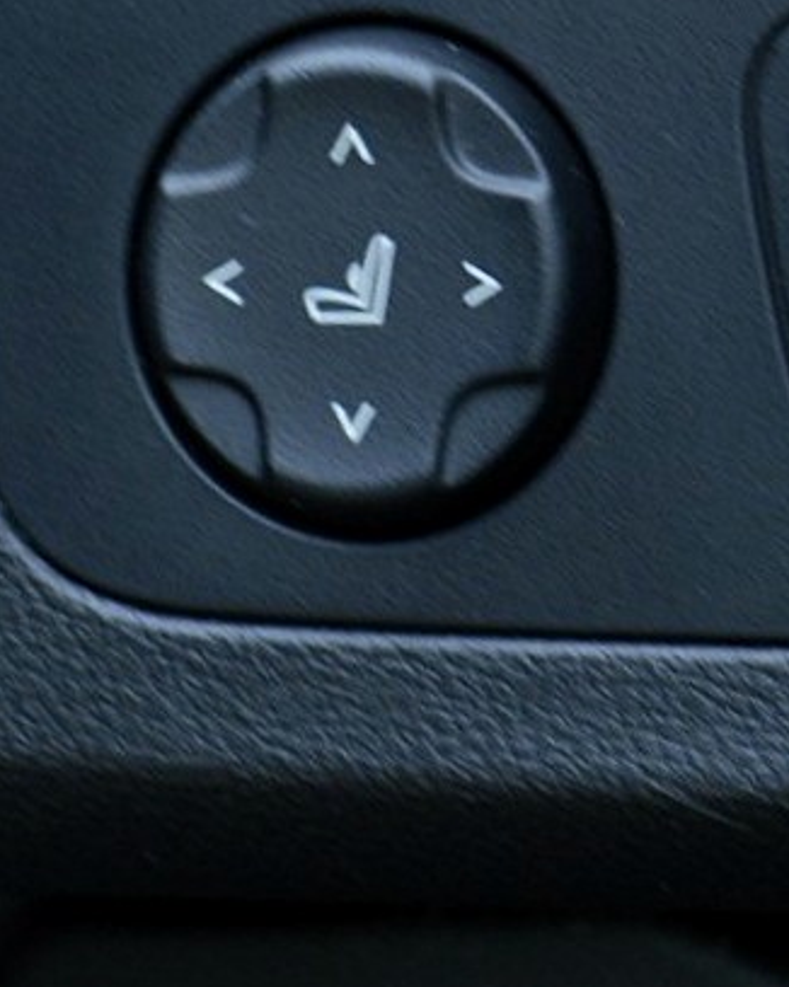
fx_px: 7858
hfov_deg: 5.7
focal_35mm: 269
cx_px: 1070
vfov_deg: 7.1
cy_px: -302
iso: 400
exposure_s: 1/80
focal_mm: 48
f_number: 8
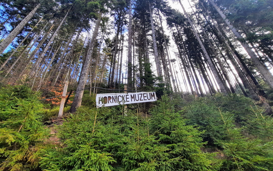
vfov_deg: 70.8
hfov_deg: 97.7
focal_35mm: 16
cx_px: 129
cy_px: 73
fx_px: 119
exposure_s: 1/252
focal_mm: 1.74
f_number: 2.2
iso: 40
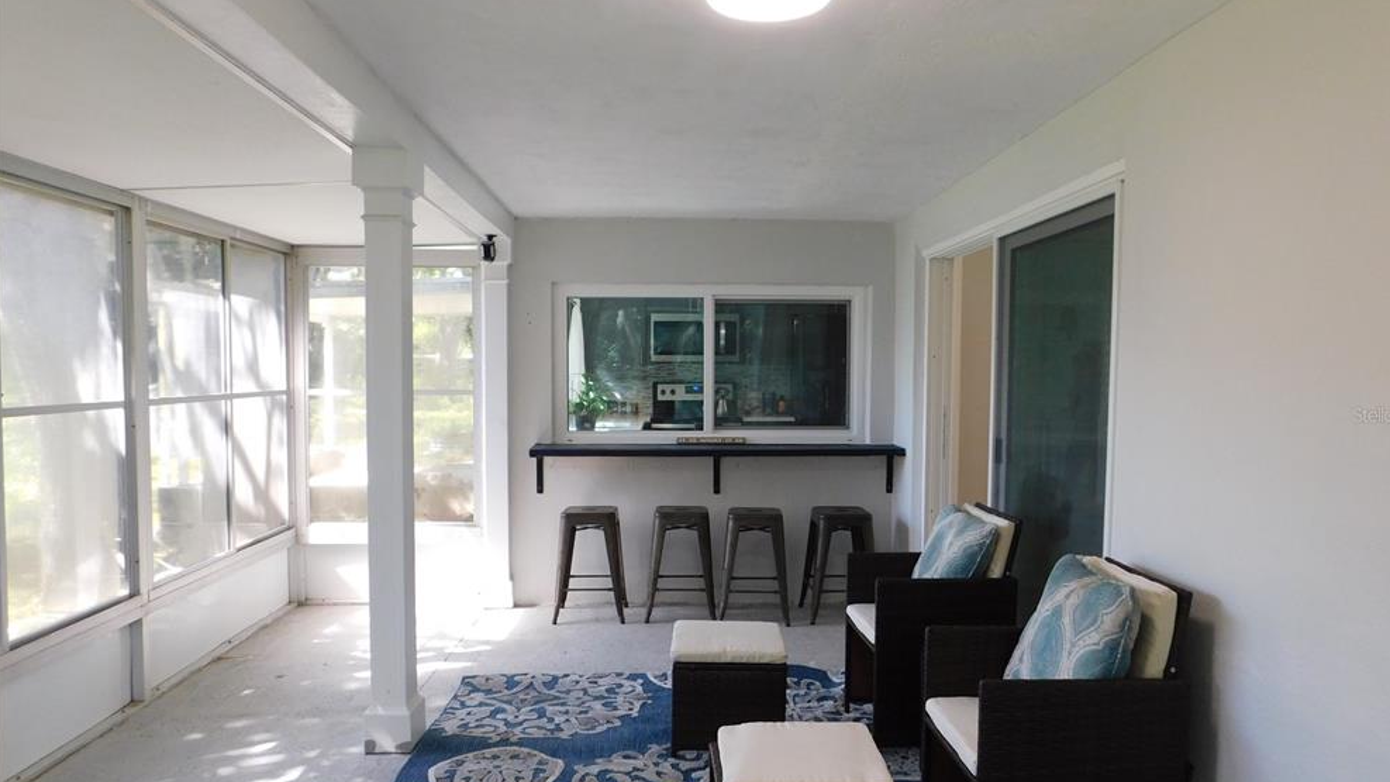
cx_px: 717
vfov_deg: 44.4
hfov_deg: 71.9
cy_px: 414
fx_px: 958
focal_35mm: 26
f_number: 3
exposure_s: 1/30
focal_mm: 4
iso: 200
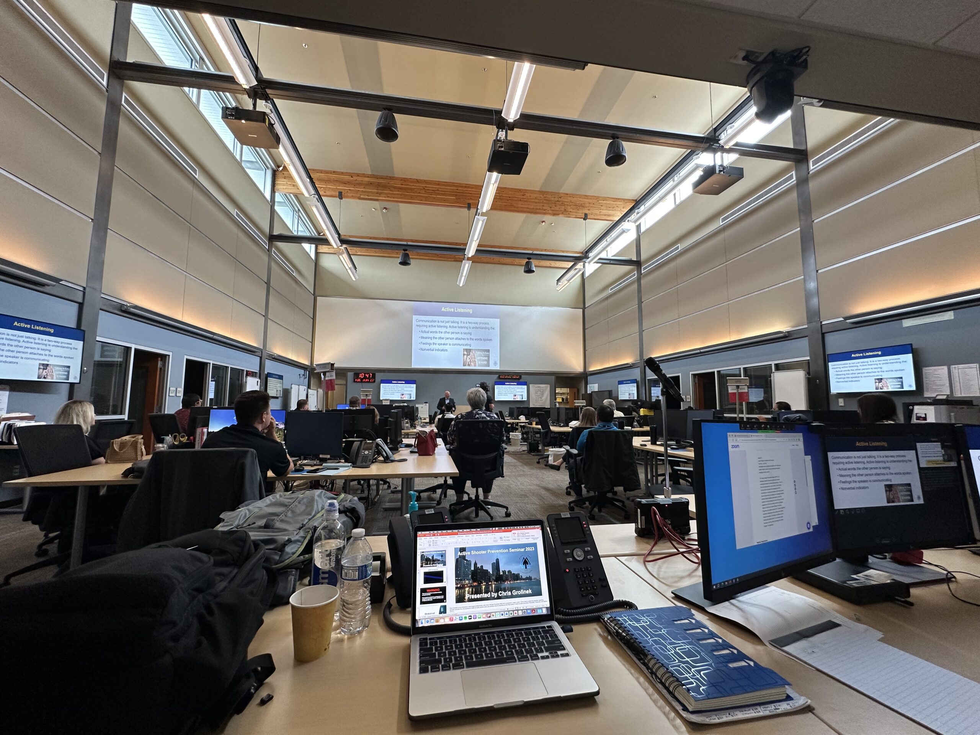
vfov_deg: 85.7
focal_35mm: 14
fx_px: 396
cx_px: 490
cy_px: 368
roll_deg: +0.2
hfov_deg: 102.1
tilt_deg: +4.7
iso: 125
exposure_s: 1/90
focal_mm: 2.22
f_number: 2.2
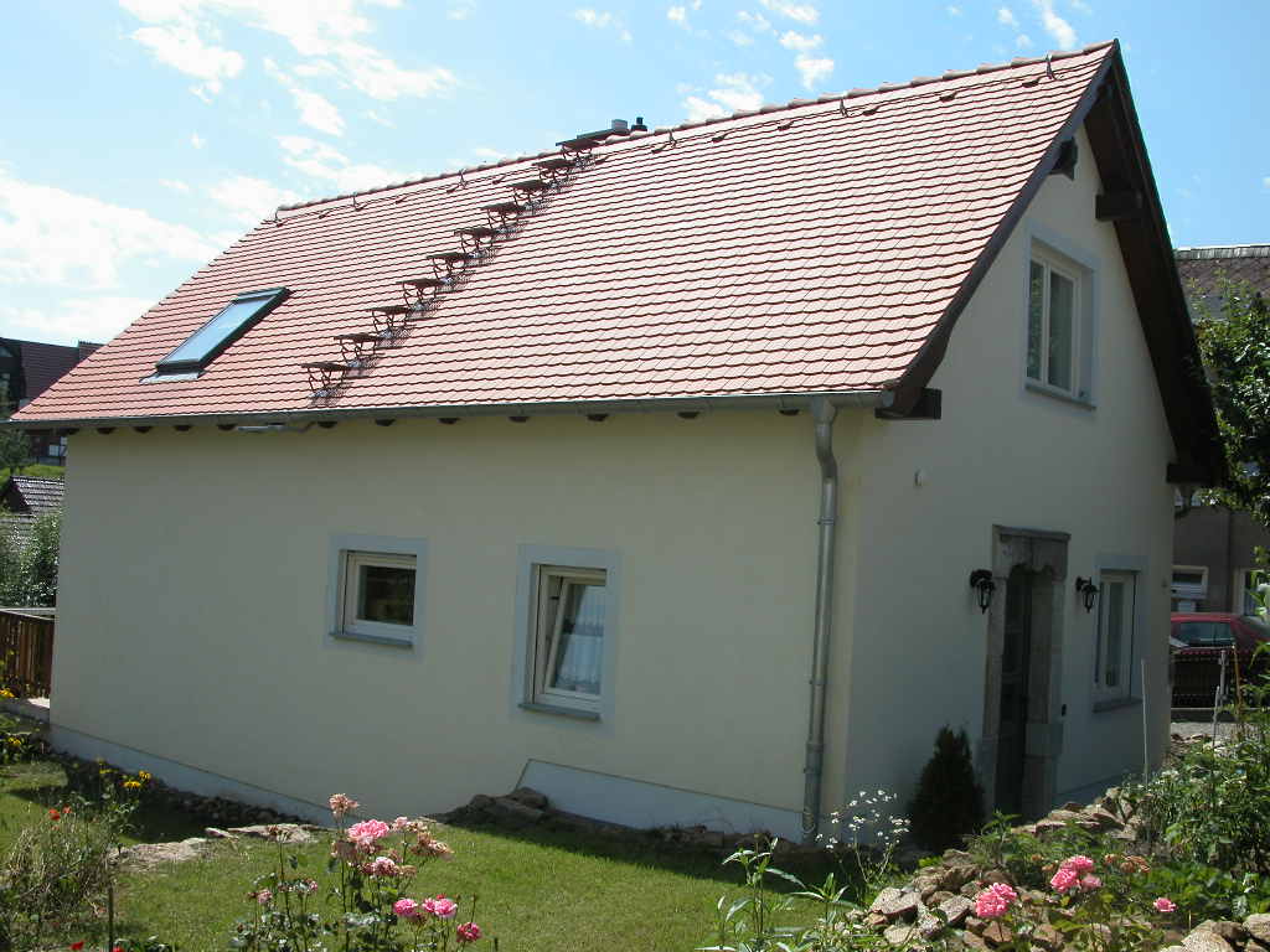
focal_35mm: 35
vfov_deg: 40.7
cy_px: 476
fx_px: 1284
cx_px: 635
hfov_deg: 52.6
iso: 100
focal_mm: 8.9
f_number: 7.1
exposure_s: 1/309
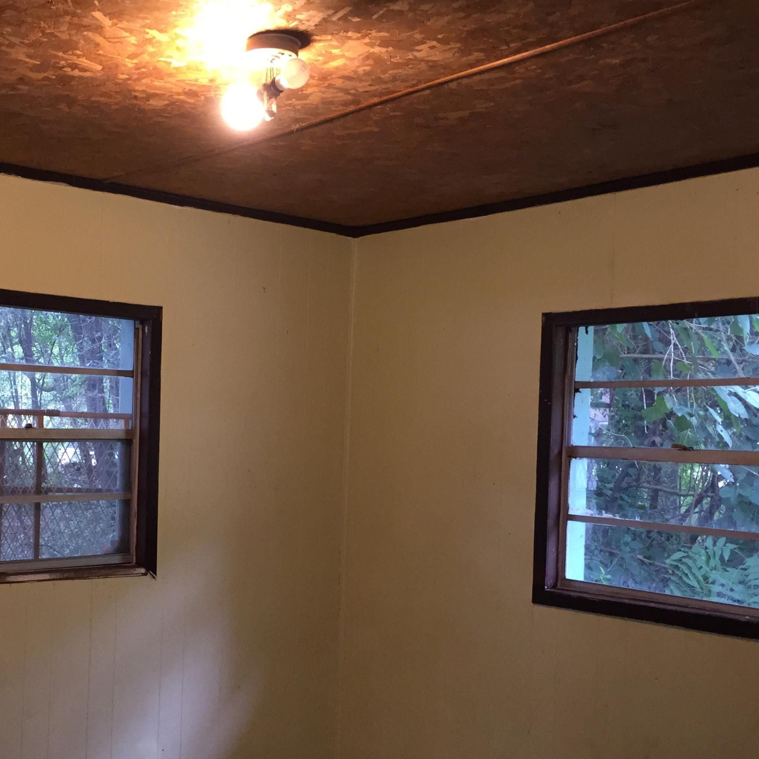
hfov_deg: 37.6
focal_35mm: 44
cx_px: 211
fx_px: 1091
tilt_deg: -0.8
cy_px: 451
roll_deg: -2.4
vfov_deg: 38.2
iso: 160
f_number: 2.2
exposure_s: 1/30
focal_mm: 4.15
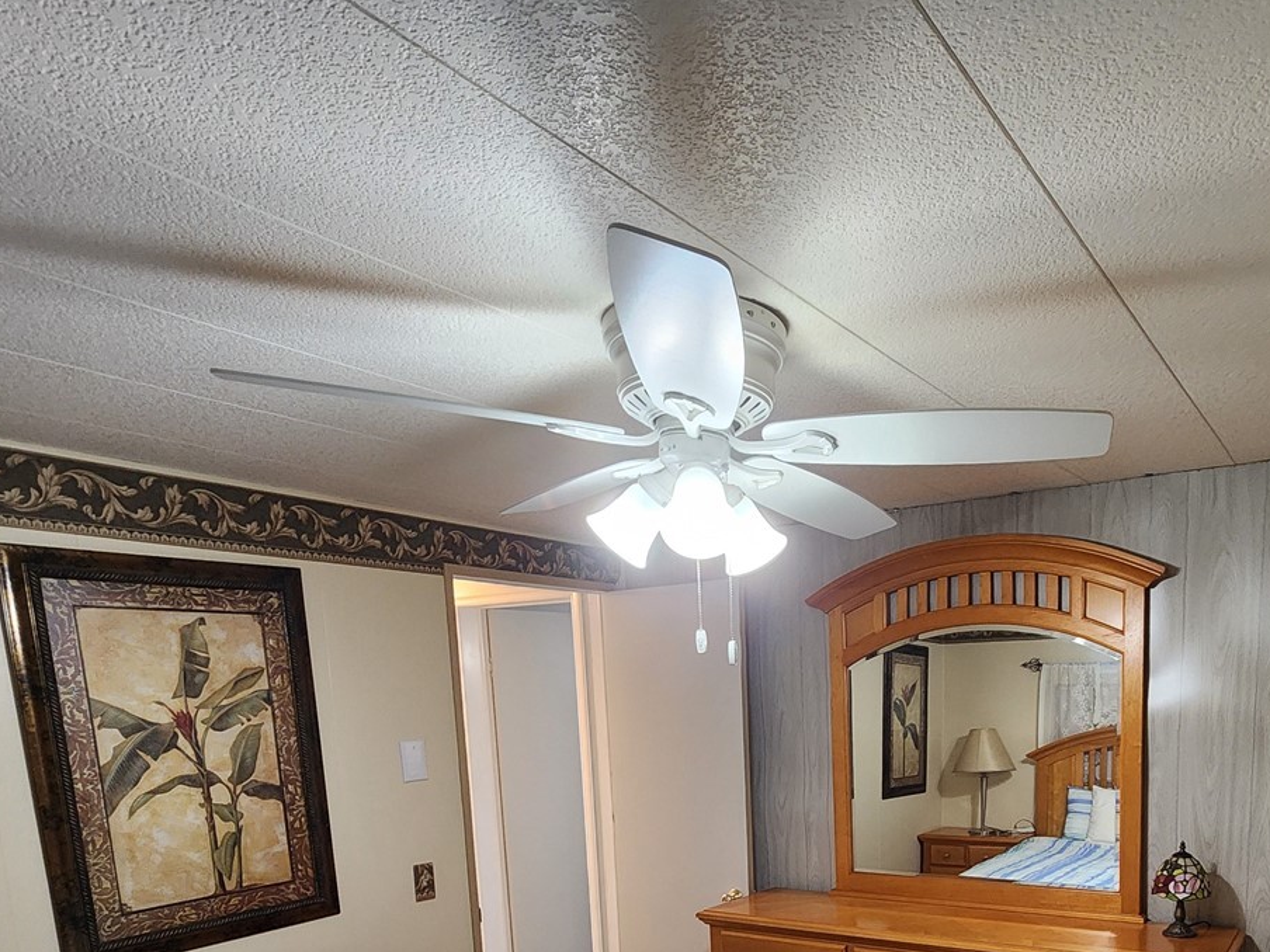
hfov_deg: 71.9
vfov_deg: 52.6
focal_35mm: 23
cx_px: 840
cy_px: 834
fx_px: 844
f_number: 2.2
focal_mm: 2.2
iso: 400
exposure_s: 1/60
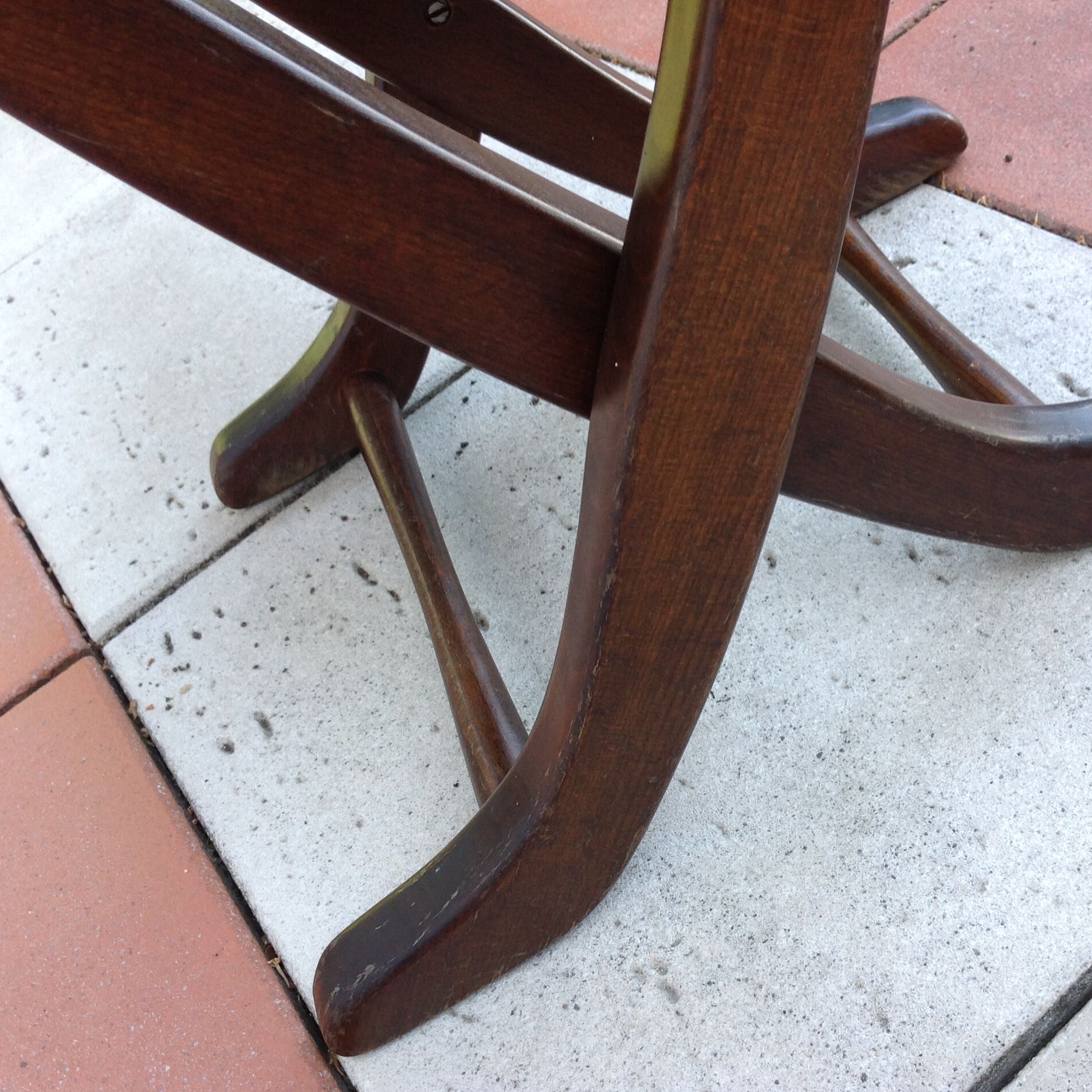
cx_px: 720
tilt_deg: -45.5
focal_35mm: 42
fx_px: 1499
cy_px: 550
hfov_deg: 39.6
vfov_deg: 40.0
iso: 64
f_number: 2.4
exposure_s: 1/60
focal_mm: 4.28
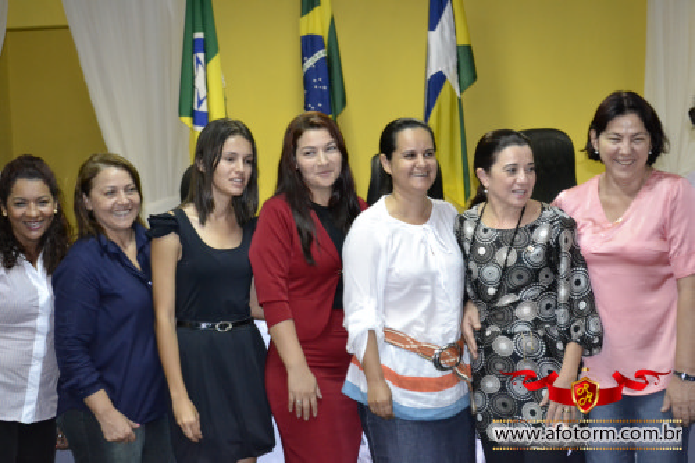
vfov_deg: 19.7
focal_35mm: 69
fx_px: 1332
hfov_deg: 29.3
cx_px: 348
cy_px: 232
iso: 3200
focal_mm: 46
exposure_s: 1/60
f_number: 5.3
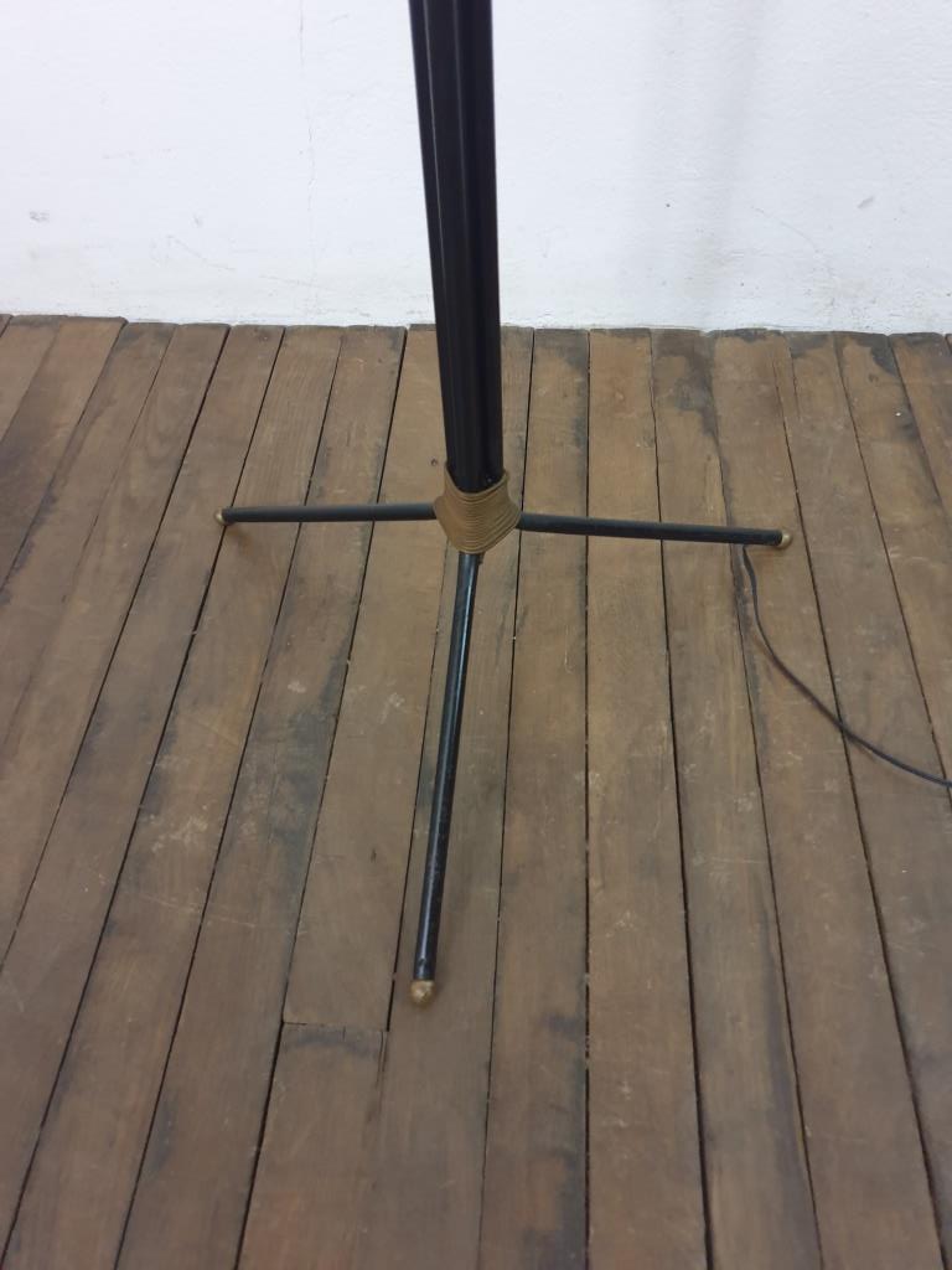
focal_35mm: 26
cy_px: 635
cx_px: 476
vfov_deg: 67.3
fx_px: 953
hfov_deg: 53.1
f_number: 1.5
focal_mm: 4.3
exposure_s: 1/17
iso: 250
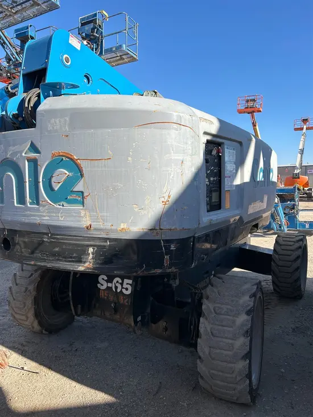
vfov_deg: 67.3
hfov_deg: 53.1
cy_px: 208
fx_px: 313
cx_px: 156
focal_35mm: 26
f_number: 1.5
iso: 50
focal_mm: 5.7
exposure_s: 1/2695
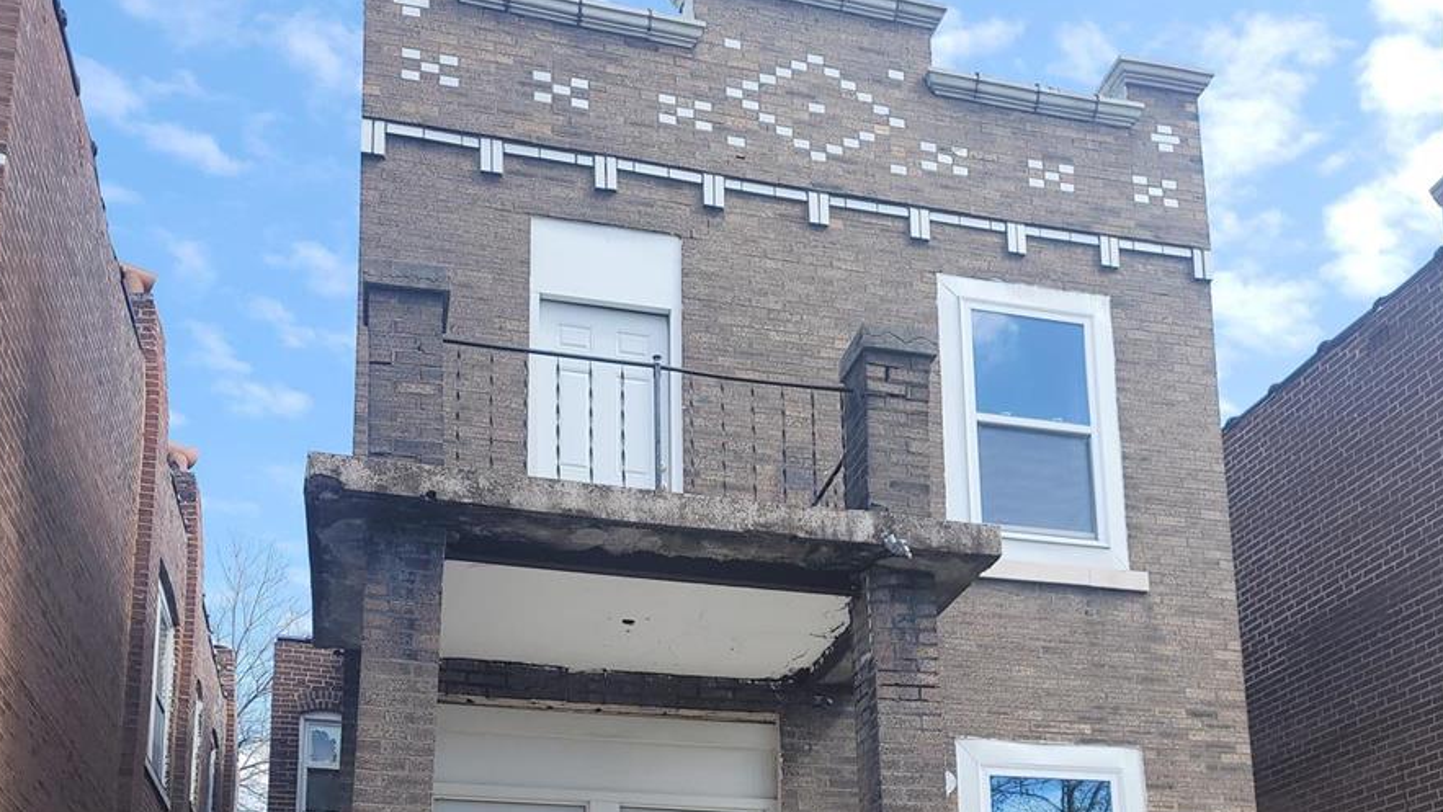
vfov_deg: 29.5
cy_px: 845
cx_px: 711
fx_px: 1416
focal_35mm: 37
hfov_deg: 54.0
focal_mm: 7
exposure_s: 1/391
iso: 20
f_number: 1.8
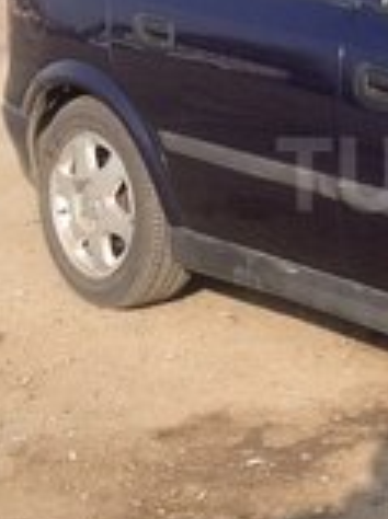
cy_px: 174
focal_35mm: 110
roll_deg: +1.7
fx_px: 1648
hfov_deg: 12.9
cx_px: 529
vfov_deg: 17.9
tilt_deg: -11.0
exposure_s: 1/890
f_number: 2.4
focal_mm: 4.28
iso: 50
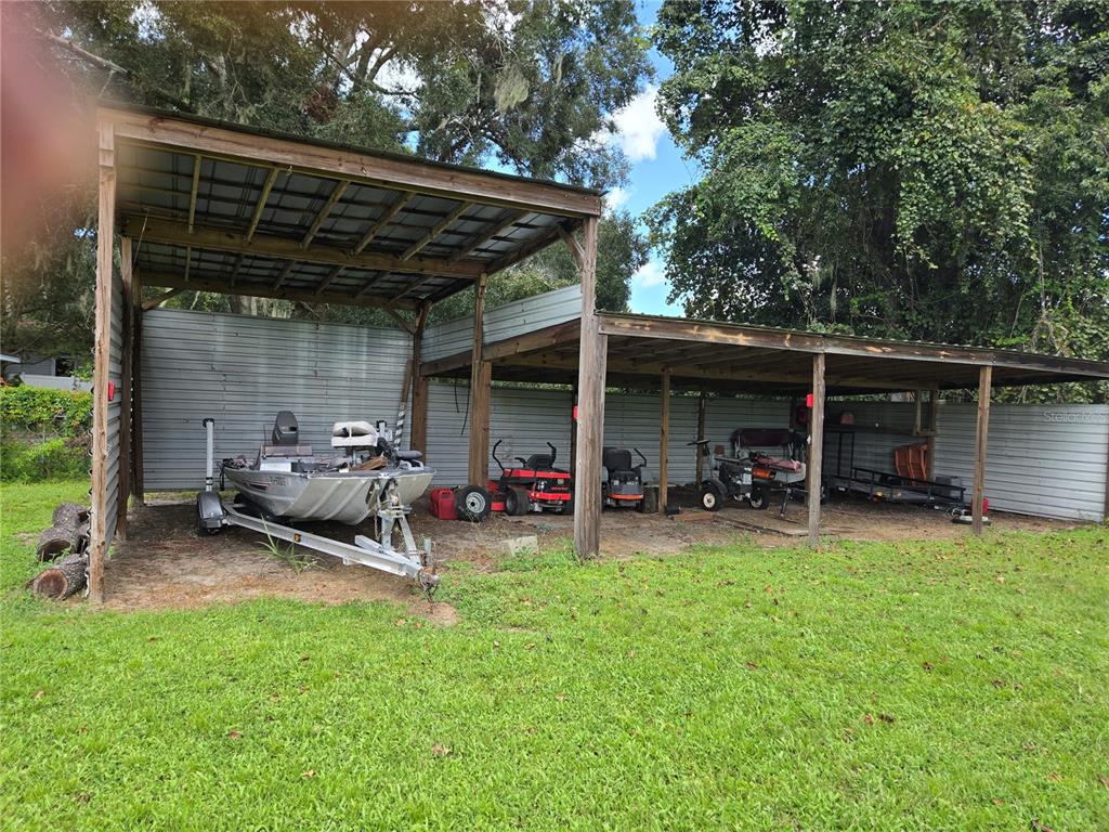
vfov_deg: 58.9
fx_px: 737
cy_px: 416
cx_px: 554
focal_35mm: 23
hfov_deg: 73.9
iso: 25
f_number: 1.8
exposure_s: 1/399
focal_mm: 5.4
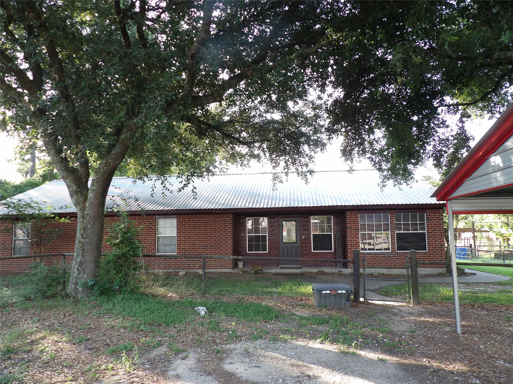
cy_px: 192
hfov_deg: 71.6
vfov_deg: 56.8
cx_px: 256
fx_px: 356
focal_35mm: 24
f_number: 2.8
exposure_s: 1/60
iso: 100
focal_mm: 4.3
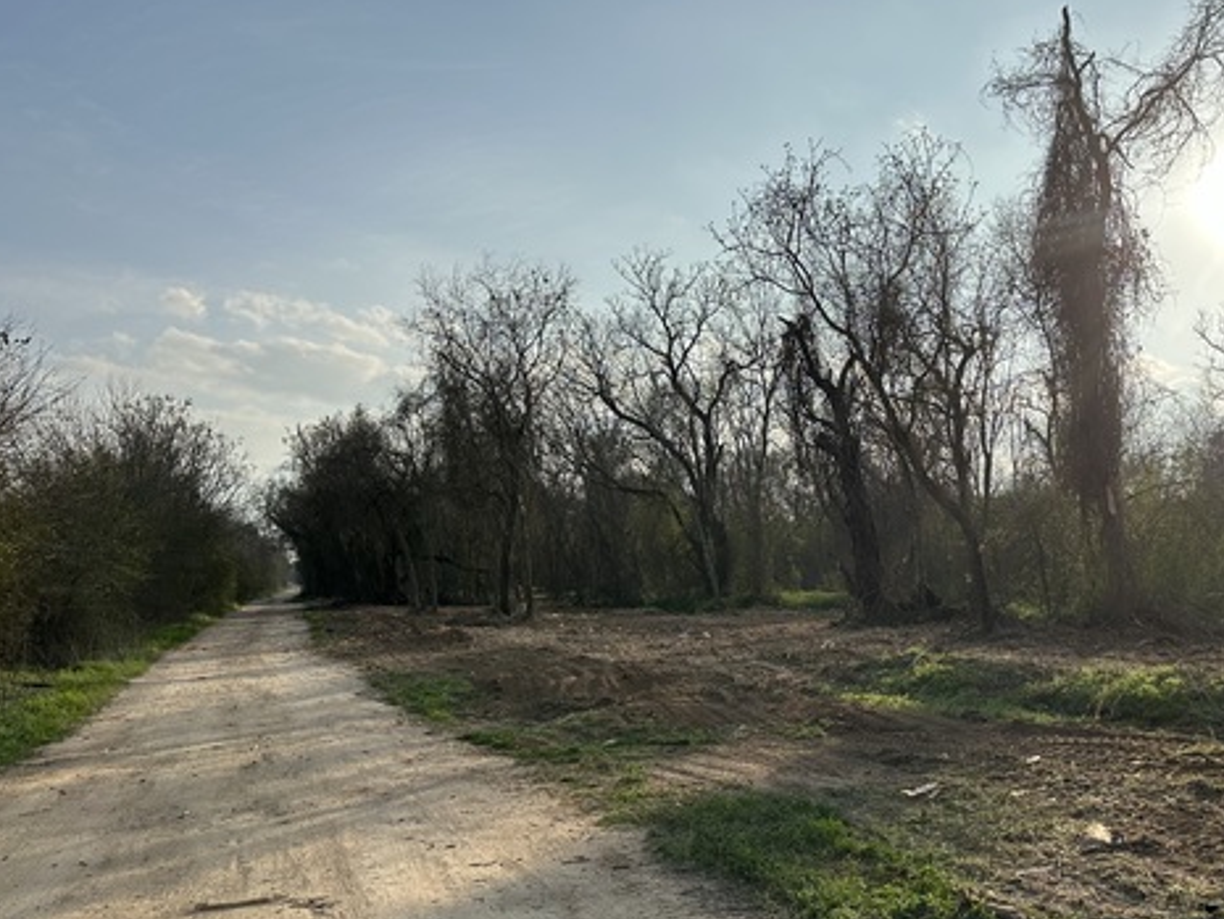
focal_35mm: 33
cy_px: 595
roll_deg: +2.0
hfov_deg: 54.3
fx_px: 1167
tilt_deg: -2.5
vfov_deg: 42.5
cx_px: 808
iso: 80
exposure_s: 1/7042
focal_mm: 6.86
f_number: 1.78
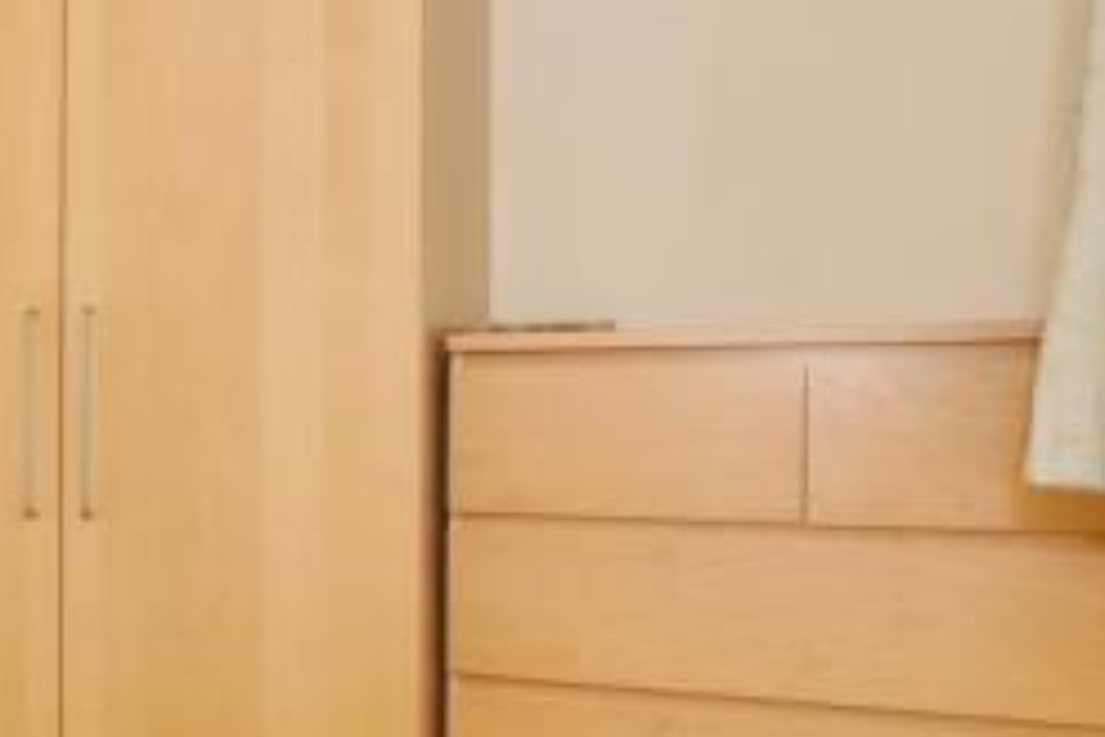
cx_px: -463
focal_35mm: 50
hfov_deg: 28.8
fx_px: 1535
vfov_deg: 26.9
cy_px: 449
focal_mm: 12
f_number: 6.3
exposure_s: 1/160
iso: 100
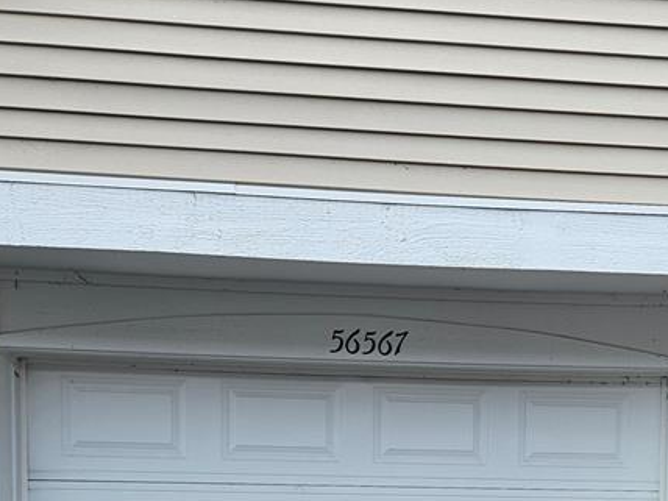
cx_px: 585
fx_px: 1061
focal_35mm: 55
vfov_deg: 25.1
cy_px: 515
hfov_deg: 33.3
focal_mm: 5.4
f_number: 1.8
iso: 32
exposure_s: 1/511
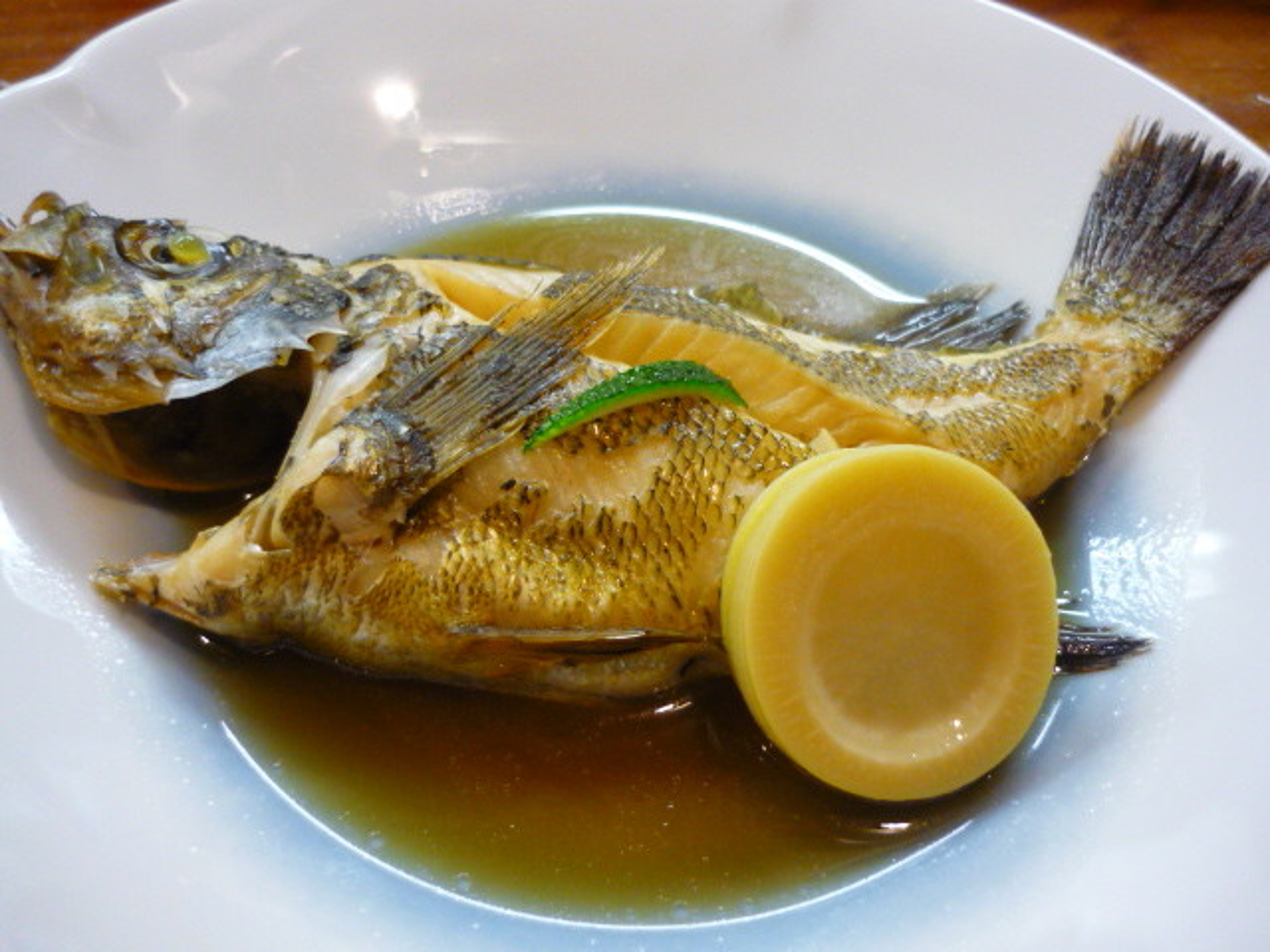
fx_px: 1211
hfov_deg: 55.4
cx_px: 635
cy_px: 476
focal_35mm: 33
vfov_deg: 42.9
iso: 400
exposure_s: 1/30
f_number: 2.8
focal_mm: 5.5
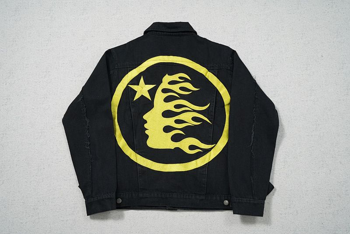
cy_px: 117
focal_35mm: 35
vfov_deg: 37.8
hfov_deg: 54.4
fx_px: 340
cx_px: 175
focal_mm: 35
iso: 1600
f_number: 10
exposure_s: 1/100
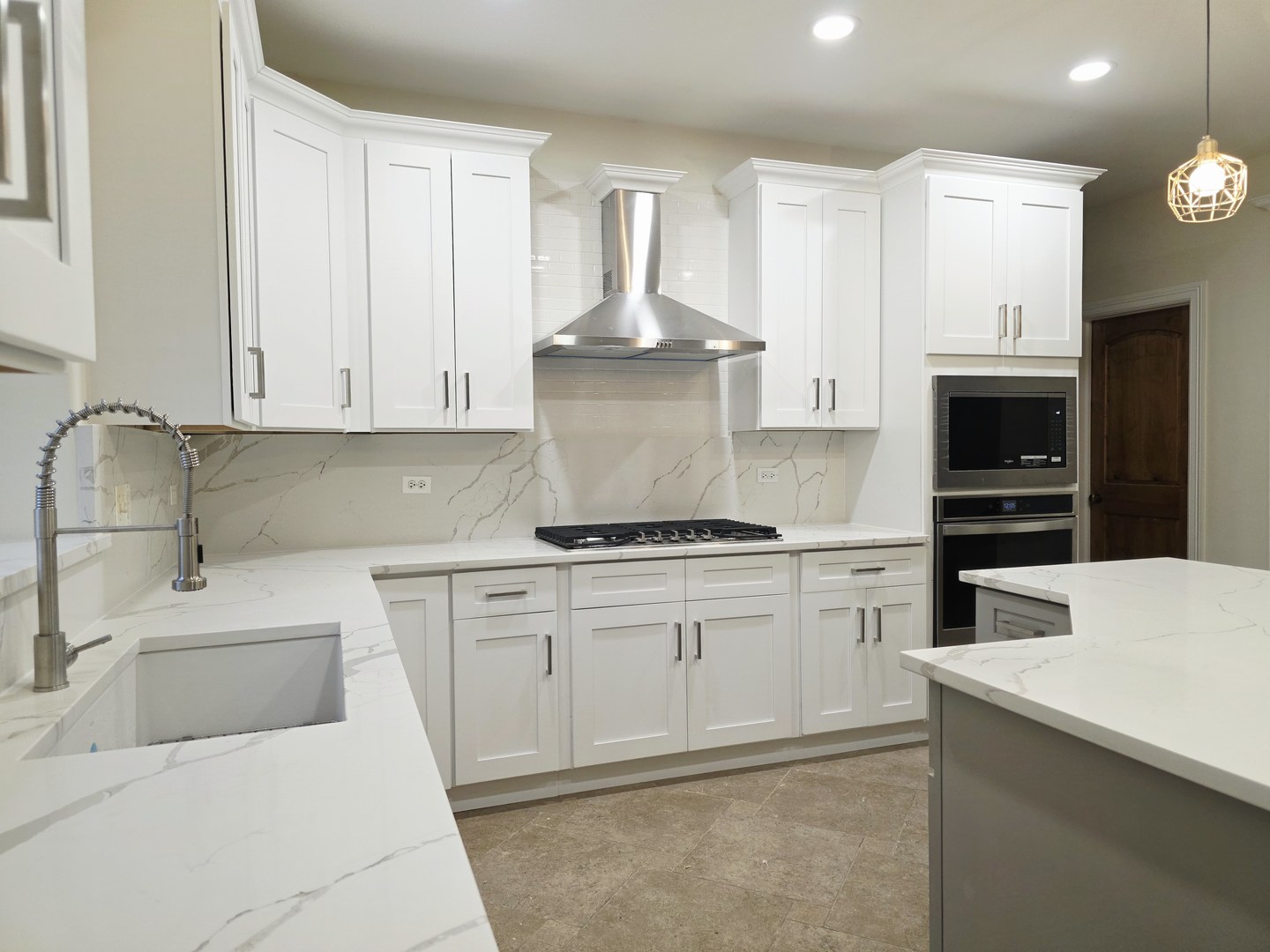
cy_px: 476
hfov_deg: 73.9
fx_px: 844
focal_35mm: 23
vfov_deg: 58.9
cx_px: 635
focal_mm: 6.3
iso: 125
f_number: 1.7
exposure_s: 1/120
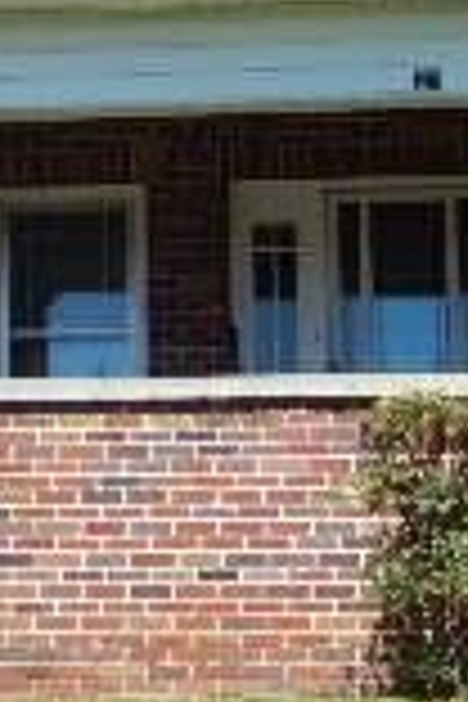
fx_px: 2086
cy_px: 306
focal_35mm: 107
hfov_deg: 12.7
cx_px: 63
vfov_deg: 19.1
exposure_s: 1/1000
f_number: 3.4
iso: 125
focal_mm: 4.5
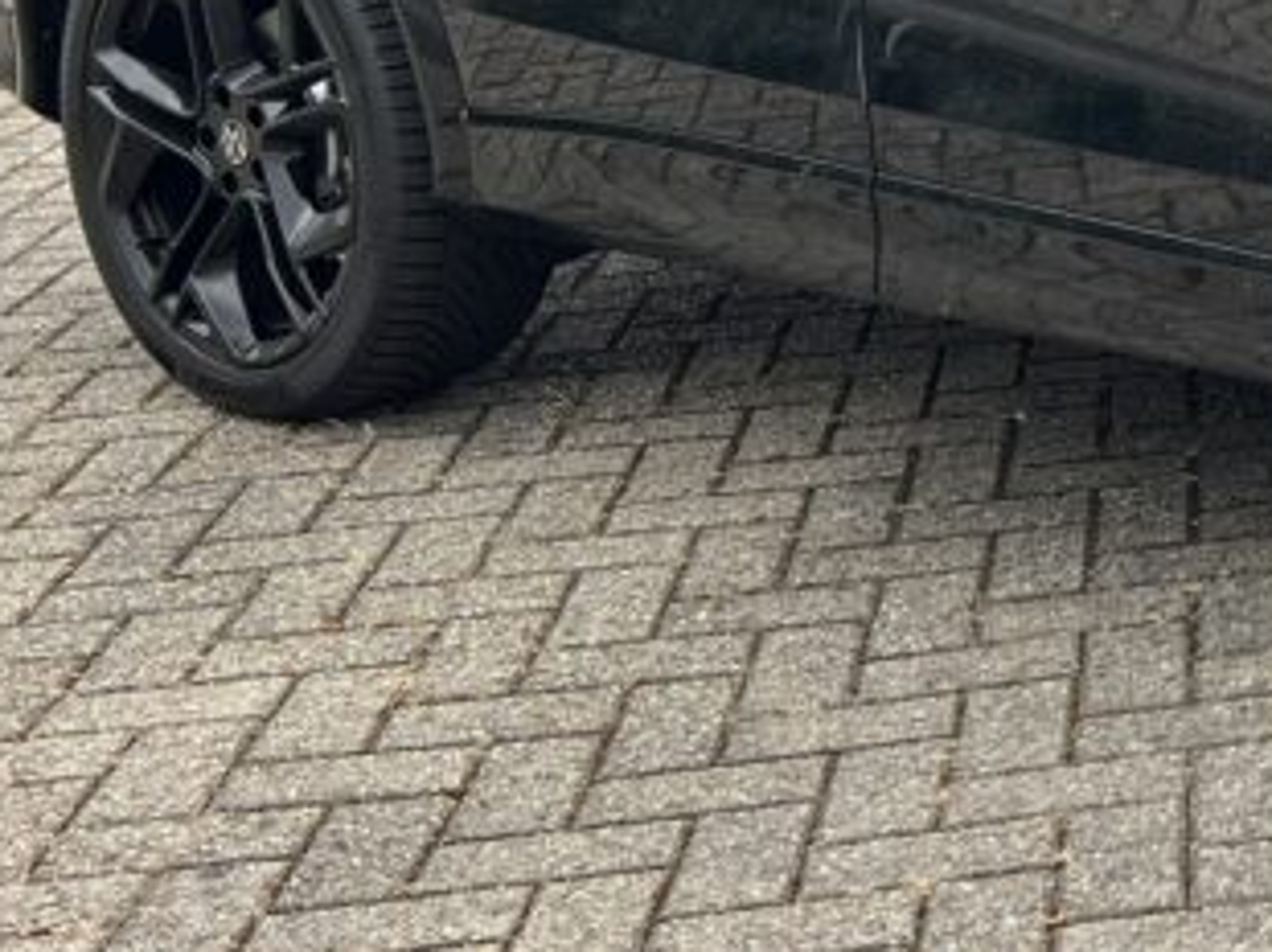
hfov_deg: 20.3
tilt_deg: -6.4
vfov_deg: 16.9
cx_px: 1871
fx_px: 3084
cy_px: -144
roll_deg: +0.2
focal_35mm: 84
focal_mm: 5.7
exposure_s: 1/552
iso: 50
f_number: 1.5
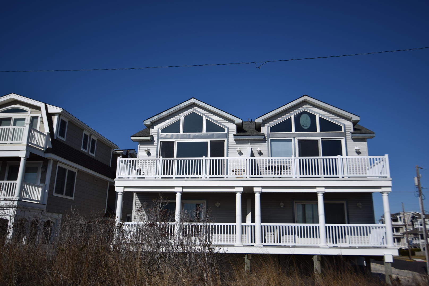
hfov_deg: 61.9
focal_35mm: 30
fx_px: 358
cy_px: 143
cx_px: 214
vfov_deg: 43.7
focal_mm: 20
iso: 100
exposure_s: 1/1250
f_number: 5.6
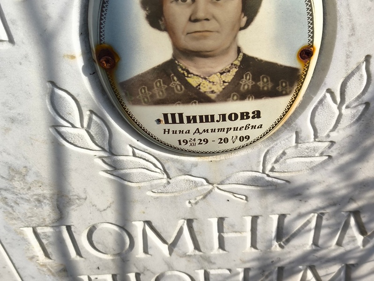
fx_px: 540
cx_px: 187
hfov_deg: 38.2
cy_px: 140
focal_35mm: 50
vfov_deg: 29.1
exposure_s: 1/1014
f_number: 1.7
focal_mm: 4.71
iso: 50
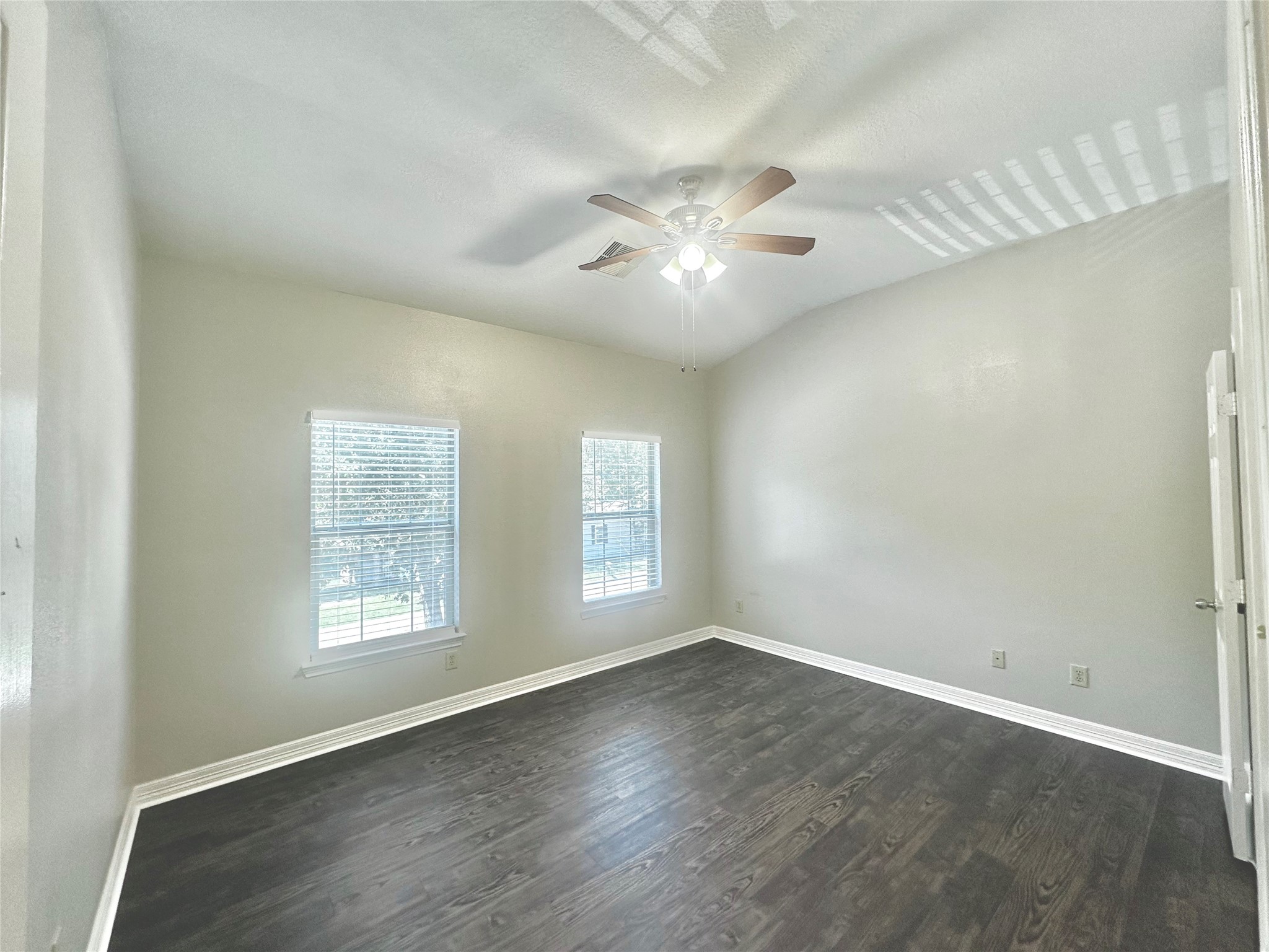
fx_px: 513
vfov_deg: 85.7
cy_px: 476
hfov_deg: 102.1
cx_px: 634
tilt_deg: +1.9
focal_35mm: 14
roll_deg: +1.0
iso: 100
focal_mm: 2.22
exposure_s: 1/120
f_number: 2.2
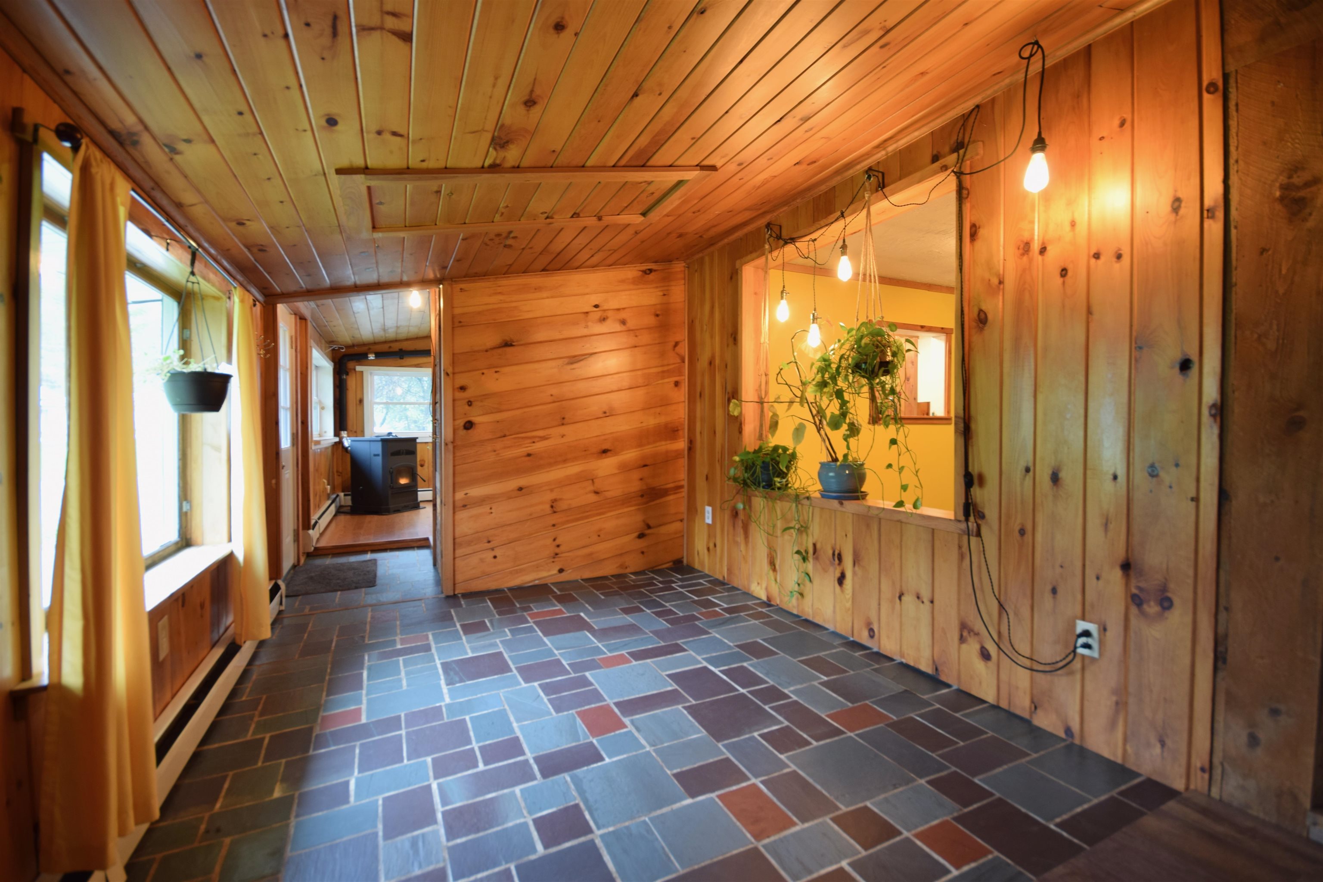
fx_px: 551
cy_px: 441
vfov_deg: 77.3
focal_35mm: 15
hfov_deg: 100.4
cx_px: 662
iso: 200
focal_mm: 10
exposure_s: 1/3
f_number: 6.3
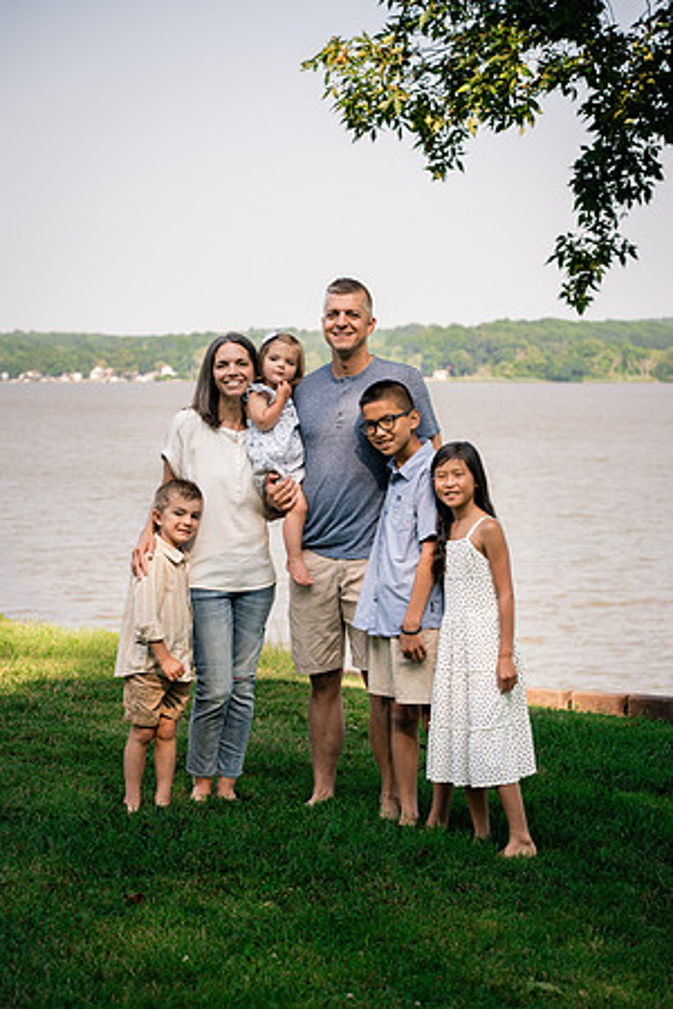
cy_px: 504
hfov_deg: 16.1
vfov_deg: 23.9
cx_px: 336
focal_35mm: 85
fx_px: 2383
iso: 400
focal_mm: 85
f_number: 5.6
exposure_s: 1/500
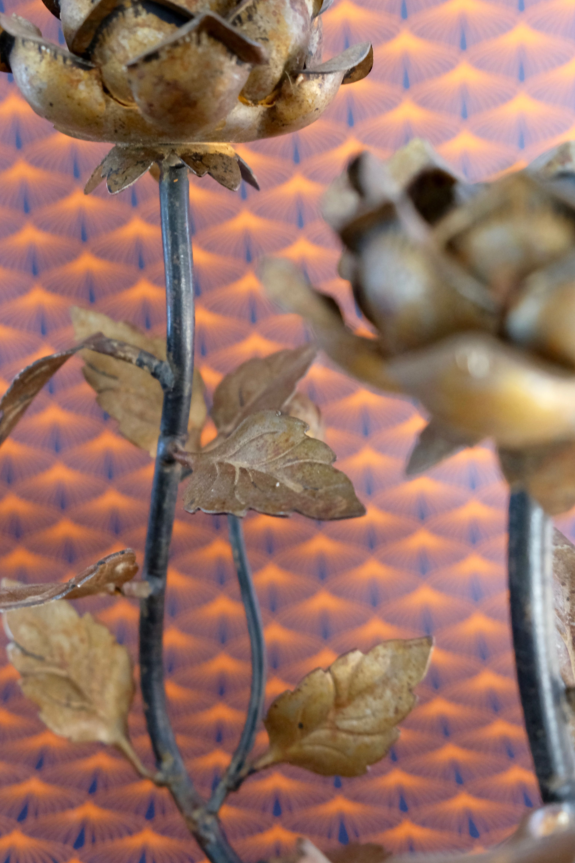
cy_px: 382
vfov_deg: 48.4
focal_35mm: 40
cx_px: 283
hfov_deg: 33.4
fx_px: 958
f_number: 4
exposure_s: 1/60
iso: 2500
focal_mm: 20.5
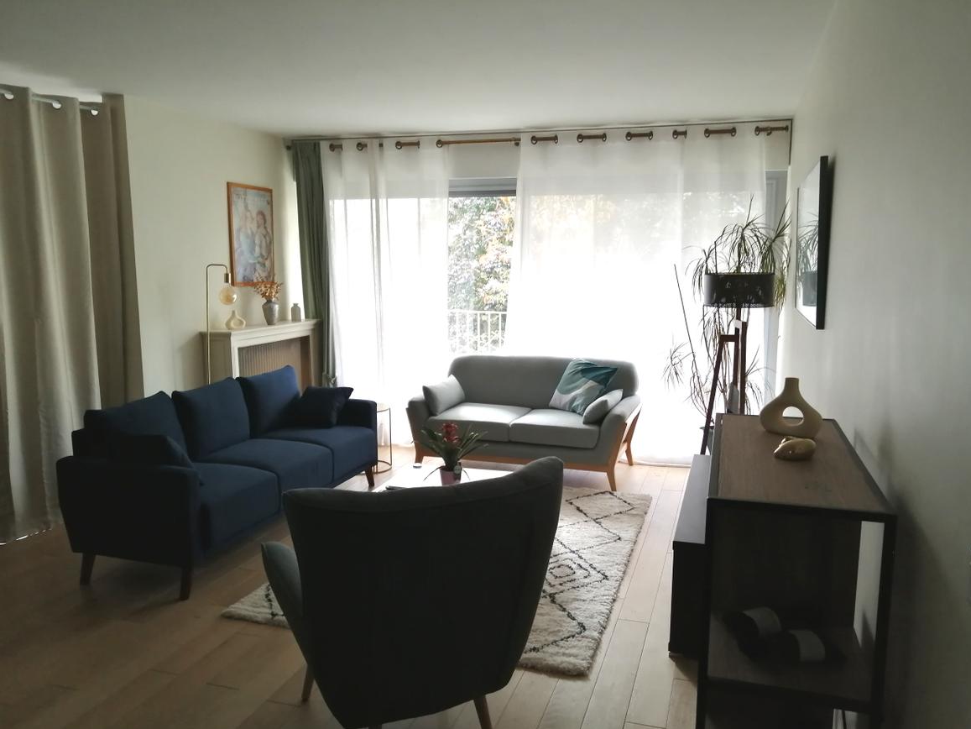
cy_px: 377
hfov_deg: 63.4
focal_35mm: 28
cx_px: 503
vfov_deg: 49.7
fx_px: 785
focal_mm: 3.88
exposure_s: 1/33.3
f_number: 1.8
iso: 160
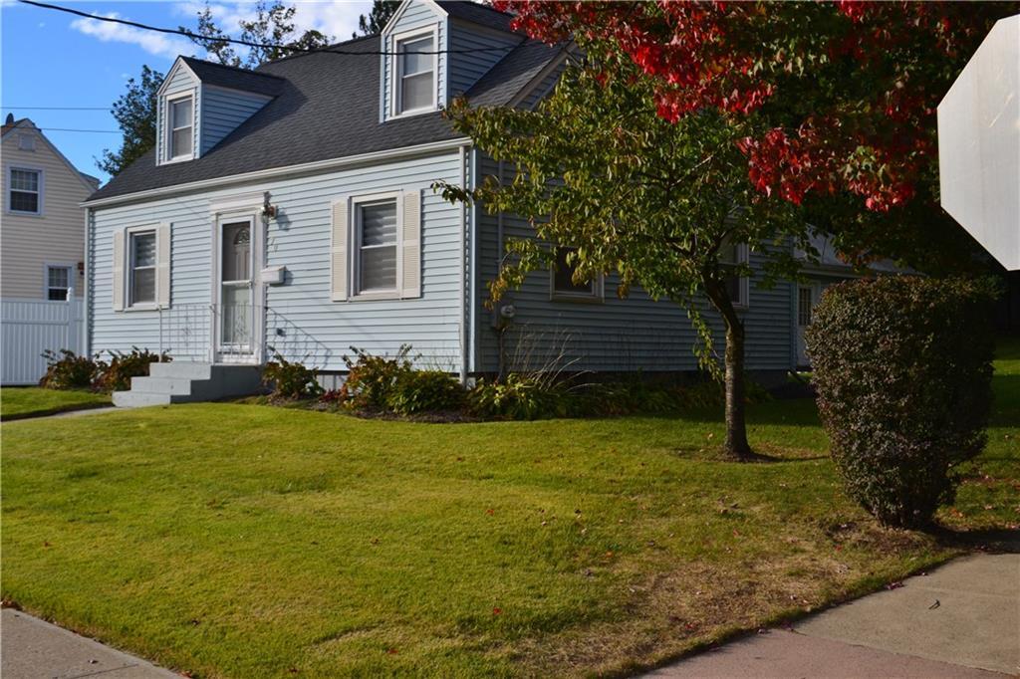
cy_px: 340
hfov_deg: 45.0
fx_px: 1232
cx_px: 510
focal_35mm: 44
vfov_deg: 30.8
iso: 400
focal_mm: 29
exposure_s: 1/400
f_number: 11
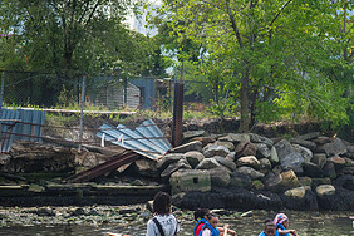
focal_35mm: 198
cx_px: 321
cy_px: 251
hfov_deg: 10.3
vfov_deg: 6.9
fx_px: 1947
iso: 250
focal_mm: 86
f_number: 4
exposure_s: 1/1000
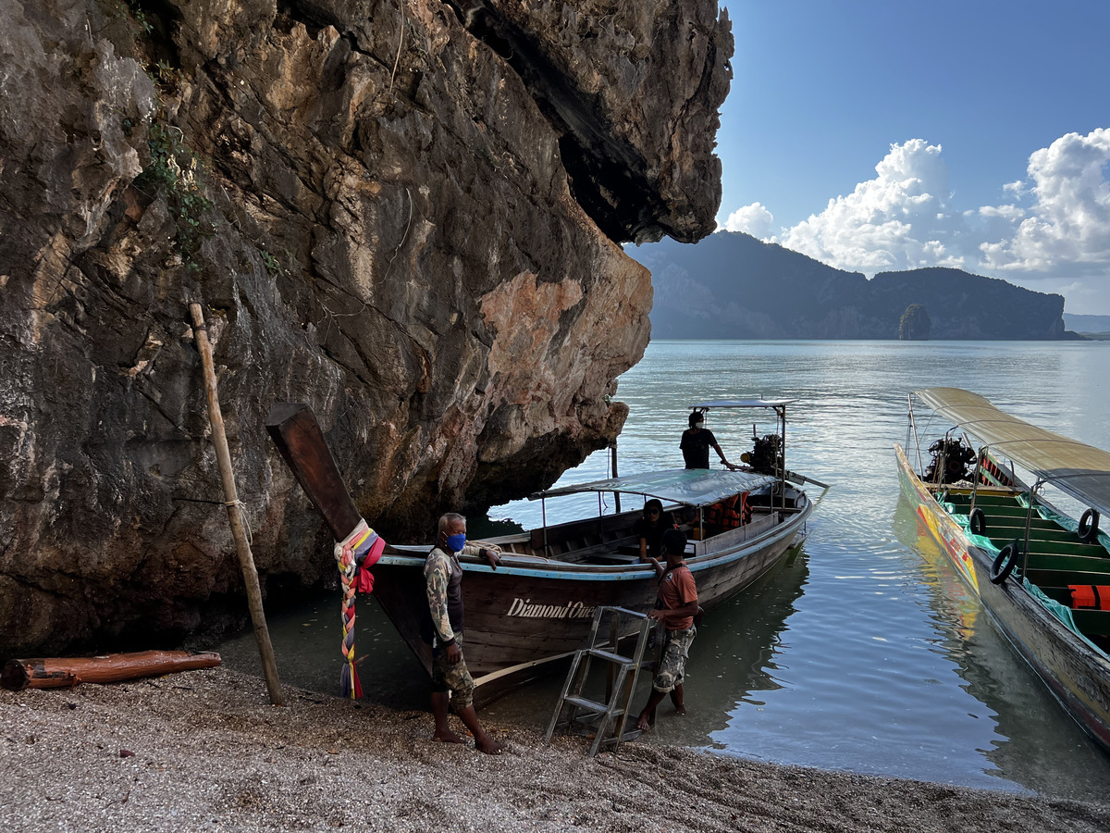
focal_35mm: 26
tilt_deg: -5.4
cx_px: 555
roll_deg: +0.1
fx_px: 834
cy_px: 416
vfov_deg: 53.1
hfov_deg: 67.3
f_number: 1.5
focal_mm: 5.7
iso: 50
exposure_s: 1/1344
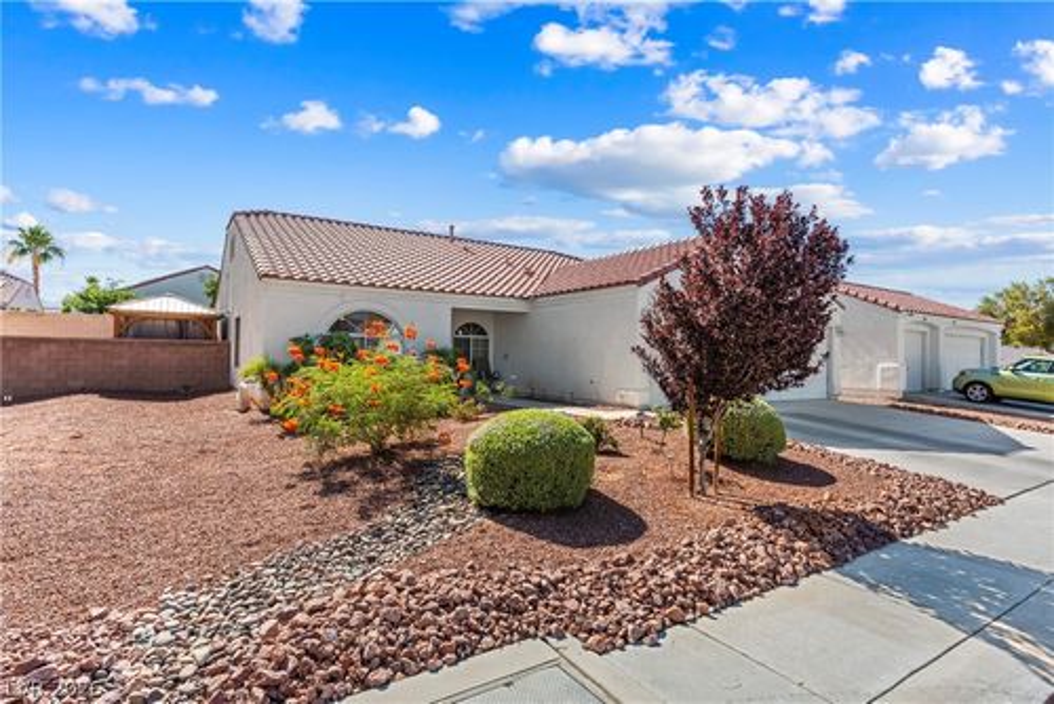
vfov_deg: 64.6
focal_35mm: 19
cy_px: 352
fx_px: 557
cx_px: 527
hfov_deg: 86.9
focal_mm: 19
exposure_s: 1/8000
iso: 400
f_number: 8
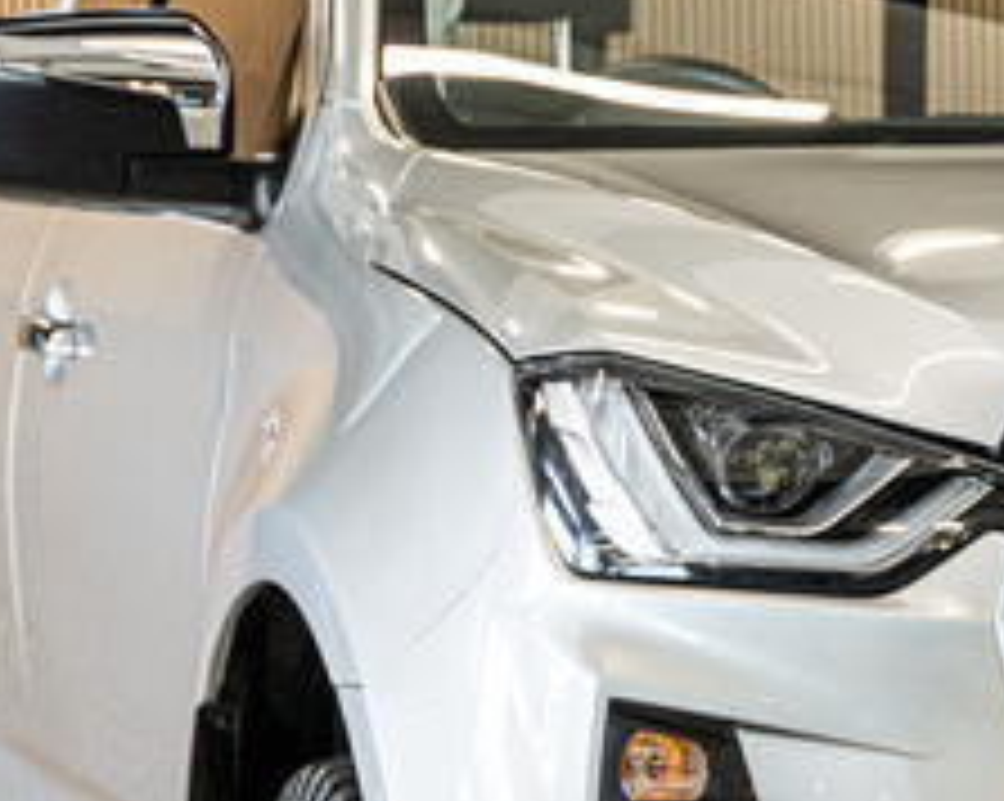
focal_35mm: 323
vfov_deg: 4.8
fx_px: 9589
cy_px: 644
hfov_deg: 6.0
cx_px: 1123
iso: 640
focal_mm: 75
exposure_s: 1/160
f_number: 3.5
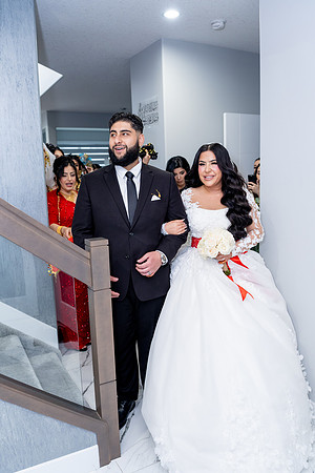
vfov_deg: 65.5
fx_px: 367
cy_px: 236
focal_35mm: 28
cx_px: 158
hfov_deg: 46.4
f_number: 2.8
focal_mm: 28
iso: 1000
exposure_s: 1/160
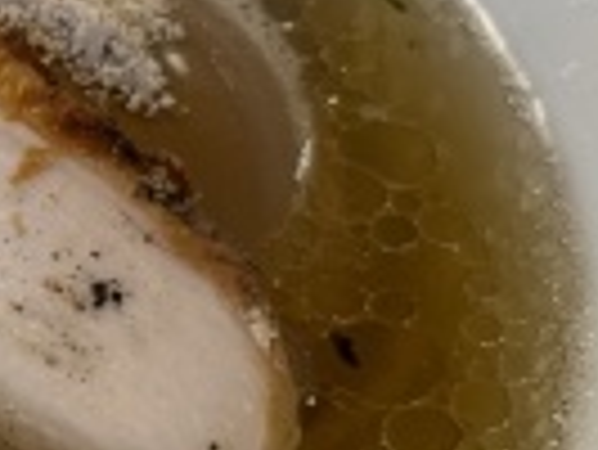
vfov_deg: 6.4
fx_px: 3994
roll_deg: +4.8
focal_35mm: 231
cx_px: -369
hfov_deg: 8.3
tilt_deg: -43.5
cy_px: 310
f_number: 1.78
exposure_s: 1/50
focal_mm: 6.76
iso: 125
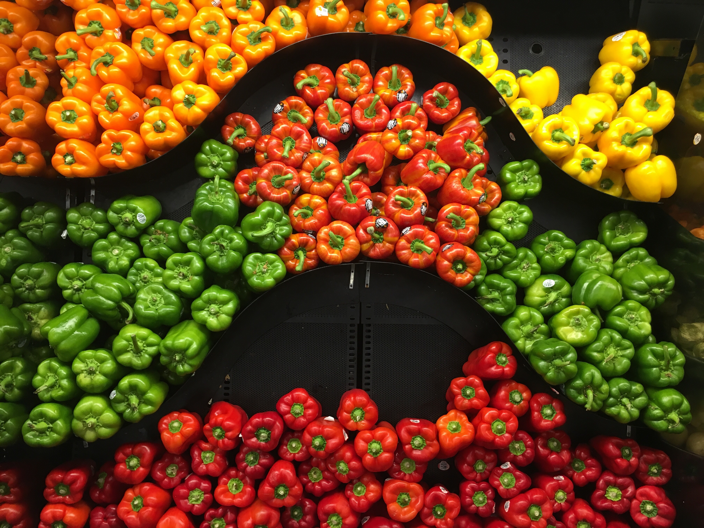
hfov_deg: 61.7
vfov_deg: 48.2
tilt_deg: -19.4
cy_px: 264
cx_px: 352
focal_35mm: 29
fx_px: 590
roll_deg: -2.3
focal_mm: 4.15
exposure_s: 1/30
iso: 64
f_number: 2.2
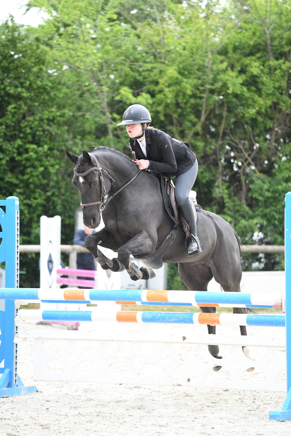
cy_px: 218
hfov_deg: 7.8
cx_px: 146
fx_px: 2121
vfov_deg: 11.7
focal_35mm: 175
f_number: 4
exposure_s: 1/800
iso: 4000
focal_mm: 175
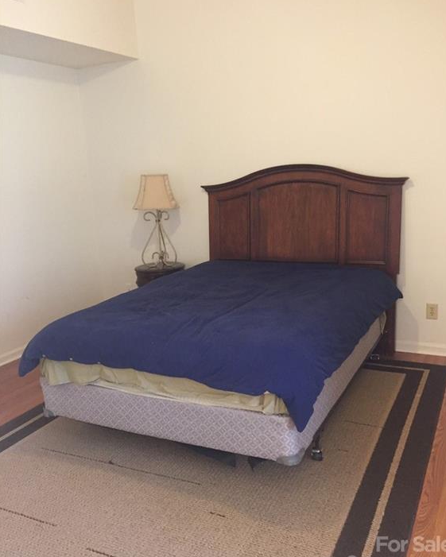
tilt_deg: -10.7
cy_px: 284
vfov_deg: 57.2
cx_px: 227
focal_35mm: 31
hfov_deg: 47.1
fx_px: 511
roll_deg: +2.1
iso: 250
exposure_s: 1/17
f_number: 2.2
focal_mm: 4.15
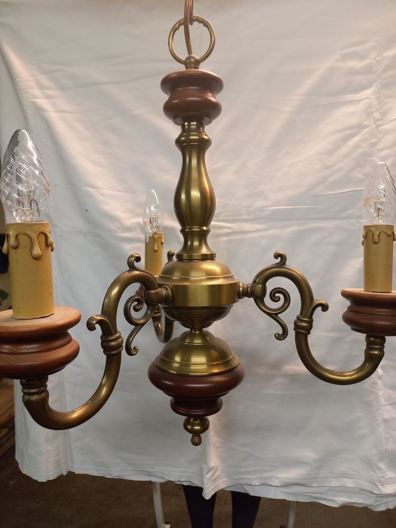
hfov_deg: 54.9
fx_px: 381
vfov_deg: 69.4
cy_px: 264
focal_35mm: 25
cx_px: 198
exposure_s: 1/49
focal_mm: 4.65
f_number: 1.8
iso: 200
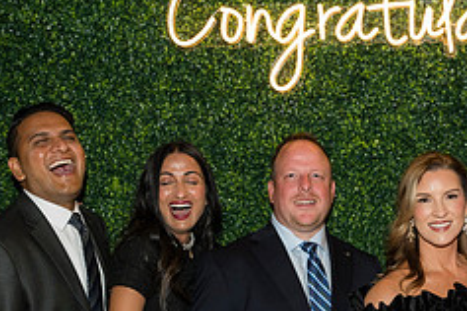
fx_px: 1002
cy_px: 318
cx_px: 406
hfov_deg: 25.5
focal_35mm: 77
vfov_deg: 17.2
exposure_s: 1/160
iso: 800
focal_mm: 31.5
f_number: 5
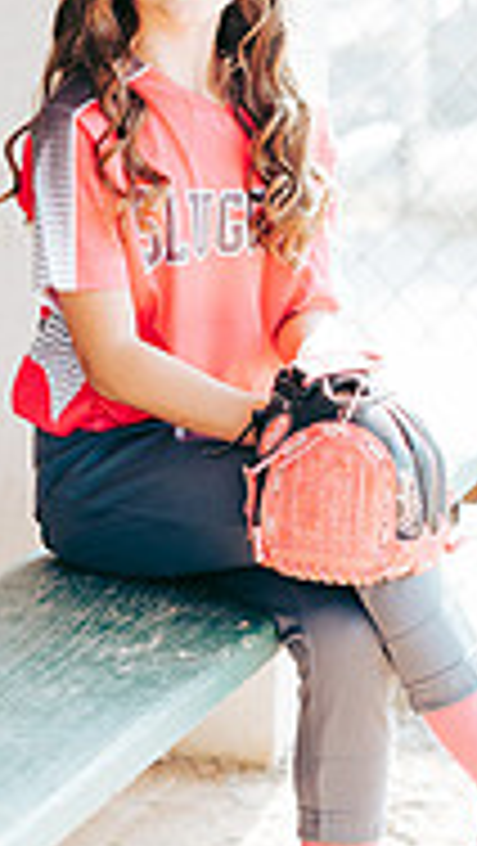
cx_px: 270
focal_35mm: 213
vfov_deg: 10.1
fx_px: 4781
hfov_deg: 5.7
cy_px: 288
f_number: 2.8
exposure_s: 1/320
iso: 160
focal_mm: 85
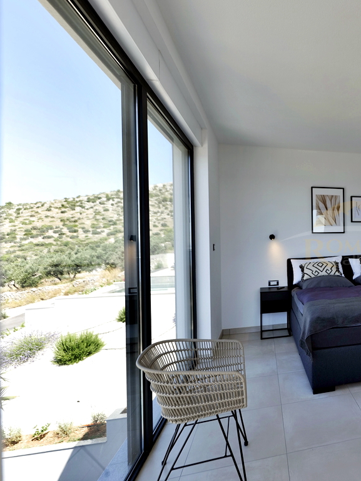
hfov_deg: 51.6
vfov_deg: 79.0
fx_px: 292
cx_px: 357
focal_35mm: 21
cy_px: 235
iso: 100
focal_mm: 14
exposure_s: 1/320
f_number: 3.2
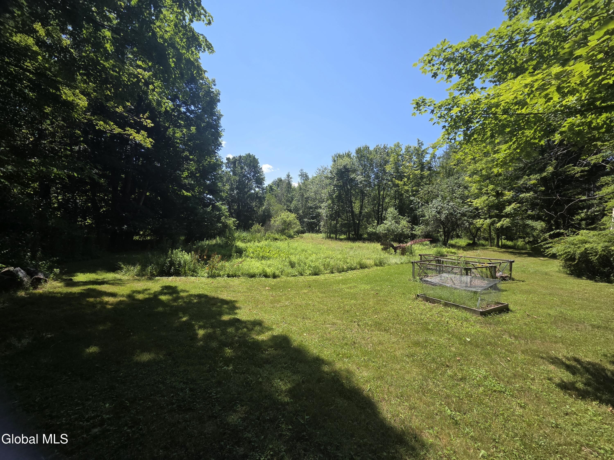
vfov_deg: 89.9
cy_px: 230
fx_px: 231
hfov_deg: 106.2
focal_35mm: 13
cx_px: 307
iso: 50
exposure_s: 1/1297
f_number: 2.2
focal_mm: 2.2
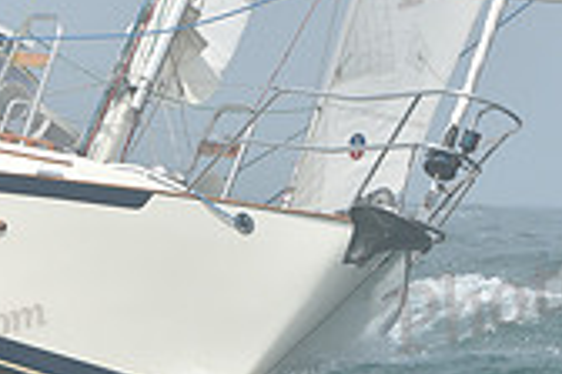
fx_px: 10755
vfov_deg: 2.0
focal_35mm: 689
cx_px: 221
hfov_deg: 3.0
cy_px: 142
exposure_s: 1/800
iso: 320
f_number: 11
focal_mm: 200
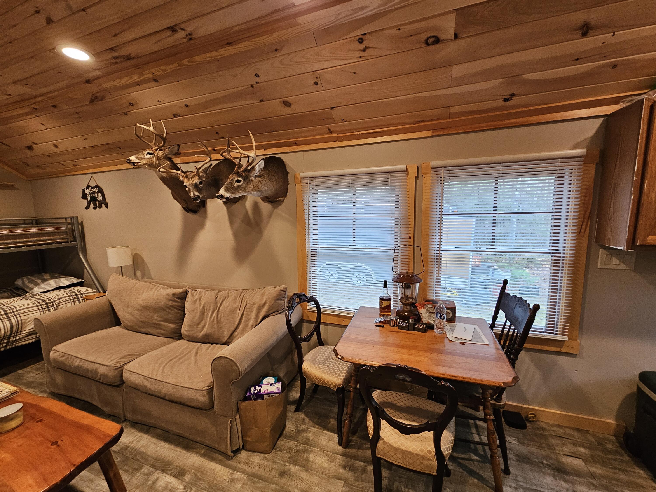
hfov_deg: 106.2
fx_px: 246
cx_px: 328
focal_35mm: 13
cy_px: 246
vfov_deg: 89.9
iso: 320
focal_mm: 2.2
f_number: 2.2
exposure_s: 1/63
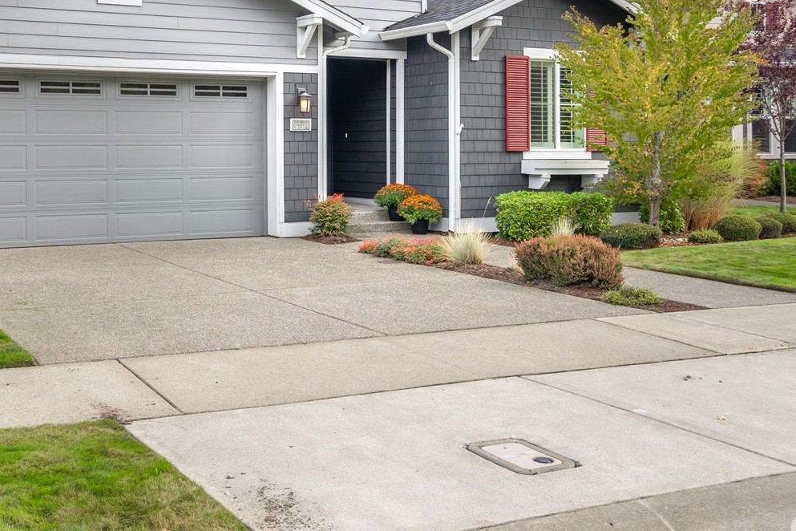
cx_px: 268
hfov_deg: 46.7
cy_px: 113
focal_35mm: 41
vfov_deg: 31.8
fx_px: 906
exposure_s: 1/160
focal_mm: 24
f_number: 7.1
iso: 125
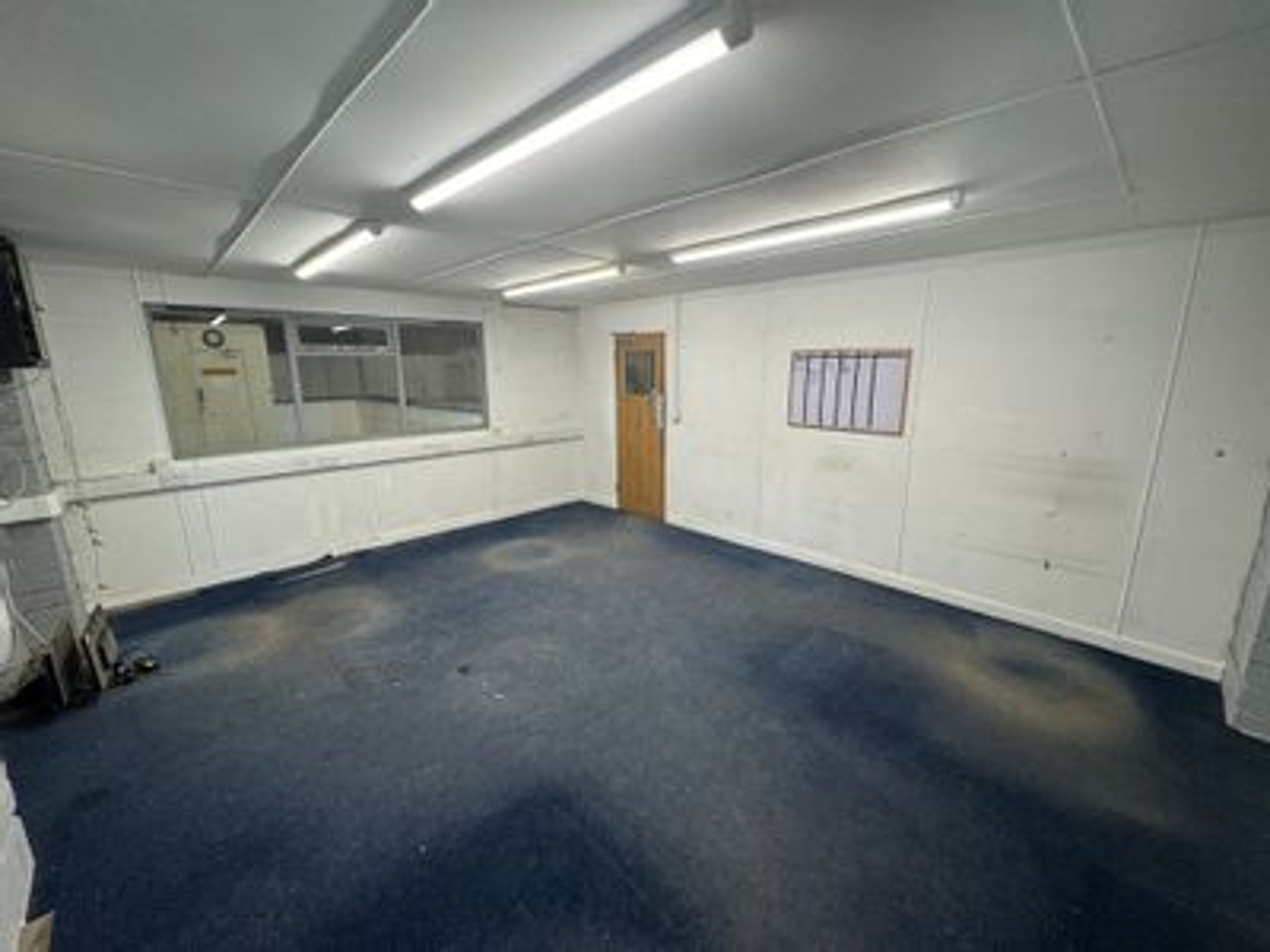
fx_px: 514
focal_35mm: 14
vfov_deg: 85.7
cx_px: 635
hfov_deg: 102.1
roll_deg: +0.9
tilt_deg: -12.2
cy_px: 476
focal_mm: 2.22
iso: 100
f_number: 2.2
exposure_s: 1/100
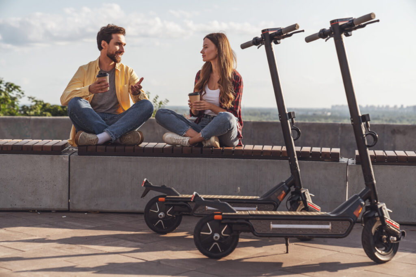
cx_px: 208
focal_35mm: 62
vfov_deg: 21.9
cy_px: 138
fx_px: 716
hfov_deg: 32.4
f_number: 3.5
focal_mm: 62
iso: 320
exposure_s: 1/2000
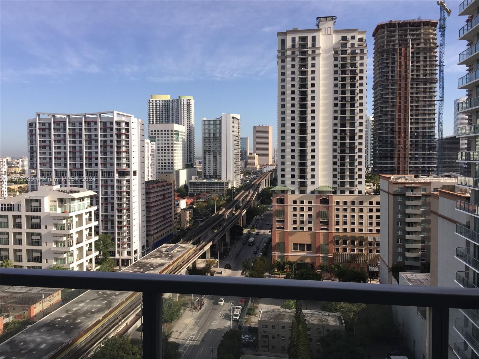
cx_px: 240
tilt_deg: -2.7
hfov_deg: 61.7
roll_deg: +0.0
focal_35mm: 29
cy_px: 180
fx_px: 401
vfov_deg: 48.2
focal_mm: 4.15
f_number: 2.2
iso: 32
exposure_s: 1/1464
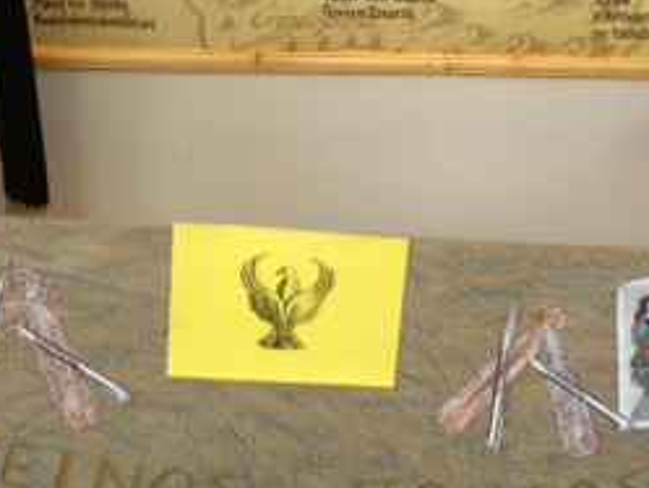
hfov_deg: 21.7
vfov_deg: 16.4
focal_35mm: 90
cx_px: 422
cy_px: 329
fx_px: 1688
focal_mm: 4.28
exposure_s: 1/20
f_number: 2.4
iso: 64
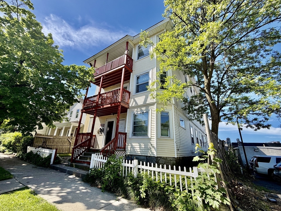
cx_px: 140
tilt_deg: +20.4
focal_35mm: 15
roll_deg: -3.2
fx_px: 122
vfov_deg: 81.7
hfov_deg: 98.2
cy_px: 102
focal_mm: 2.22
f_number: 2.2
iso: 32
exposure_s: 1/770
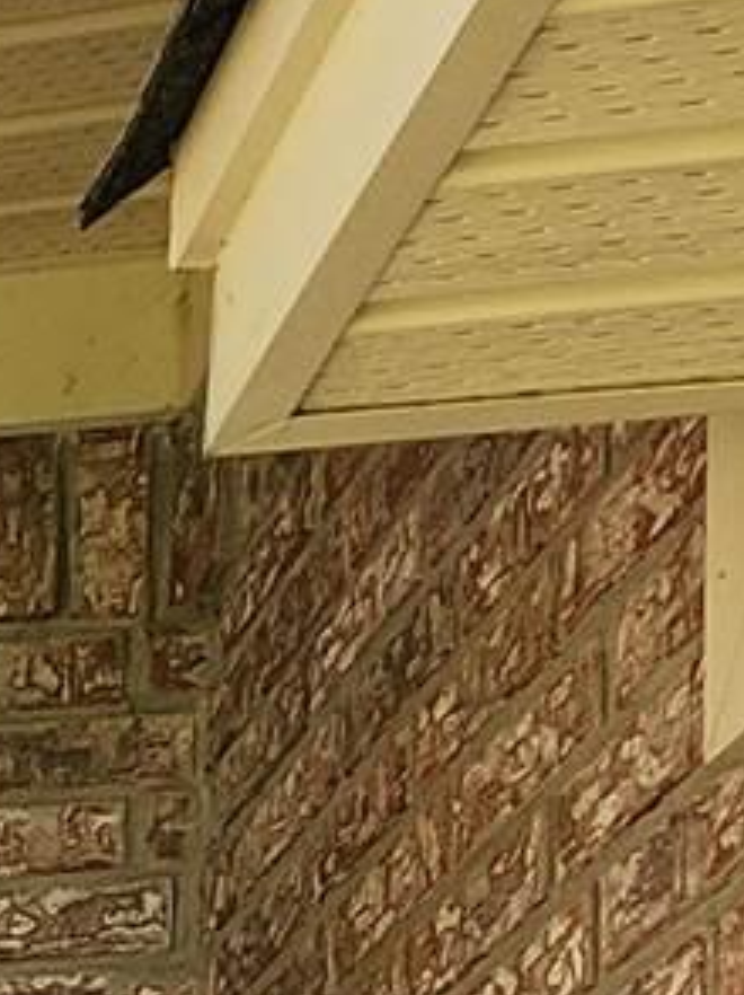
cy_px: 2176
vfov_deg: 14.6
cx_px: -1566
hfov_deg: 10.1
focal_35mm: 102
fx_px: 2927
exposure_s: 1/143
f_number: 2.2
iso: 50
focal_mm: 2.2
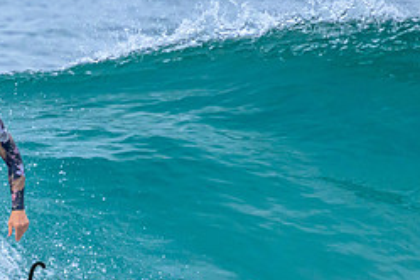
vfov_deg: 0.5
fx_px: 29853
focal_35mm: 2559
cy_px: 278
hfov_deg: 0.8
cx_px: 153
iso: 2500
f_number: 11
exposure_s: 1/2000
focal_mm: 800
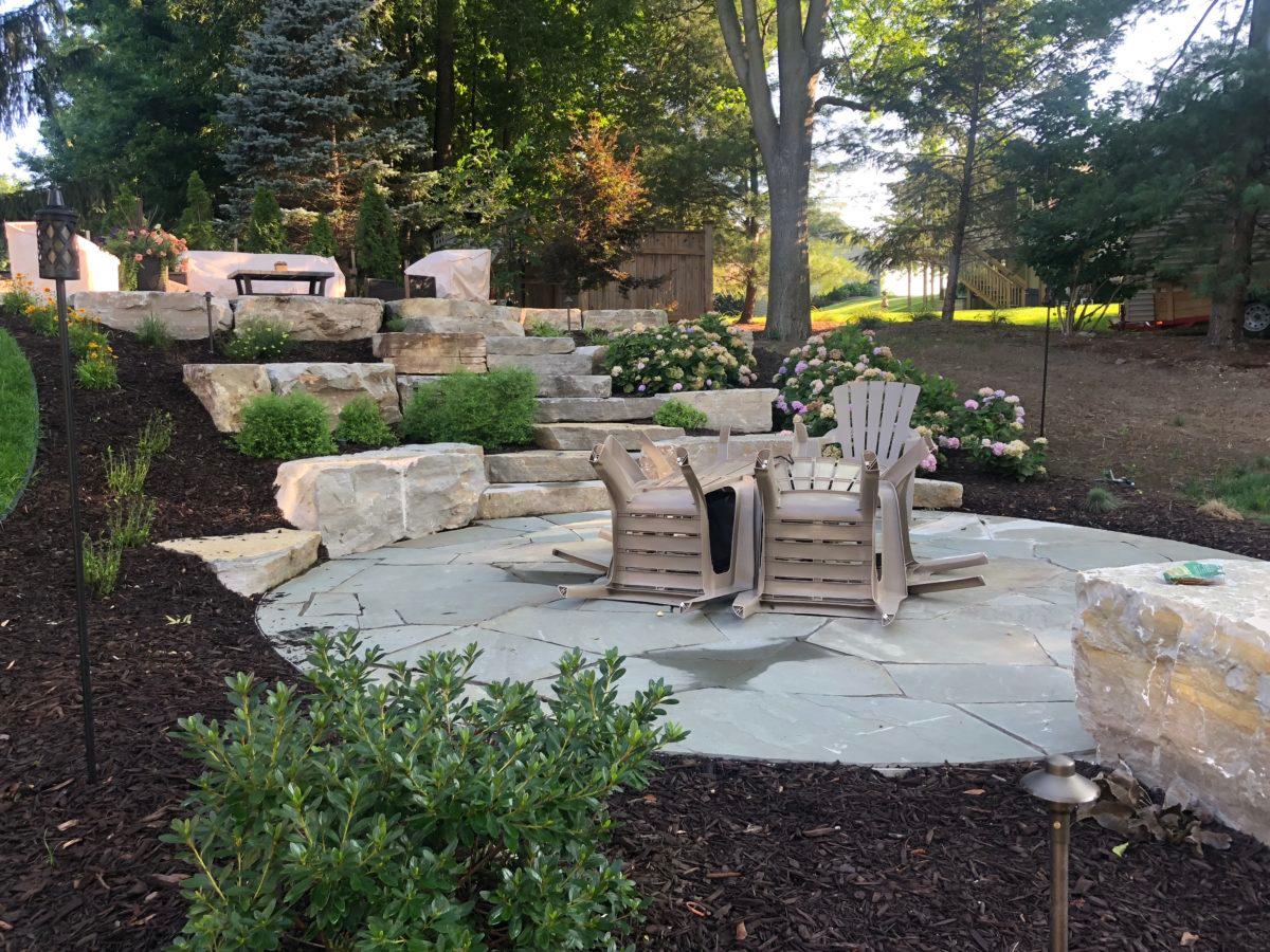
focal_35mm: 28
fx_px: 1027
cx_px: 635
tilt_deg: -5.5
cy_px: 476
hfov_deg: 63.4
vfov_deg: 49.7
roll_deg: +1.8
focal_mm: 3.99
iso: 40
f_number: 1.8
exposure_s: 1/120
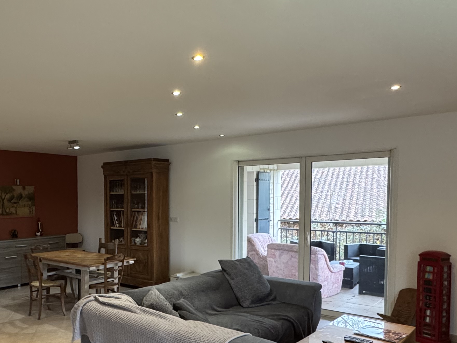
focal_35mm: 32
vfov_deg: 43.8
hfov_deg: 54.6
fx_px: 422
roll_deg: +0.7
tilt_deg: -2.3
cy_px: 218
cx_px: 125
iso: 400
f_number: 2.2
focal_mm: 2.22
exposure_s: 1/50
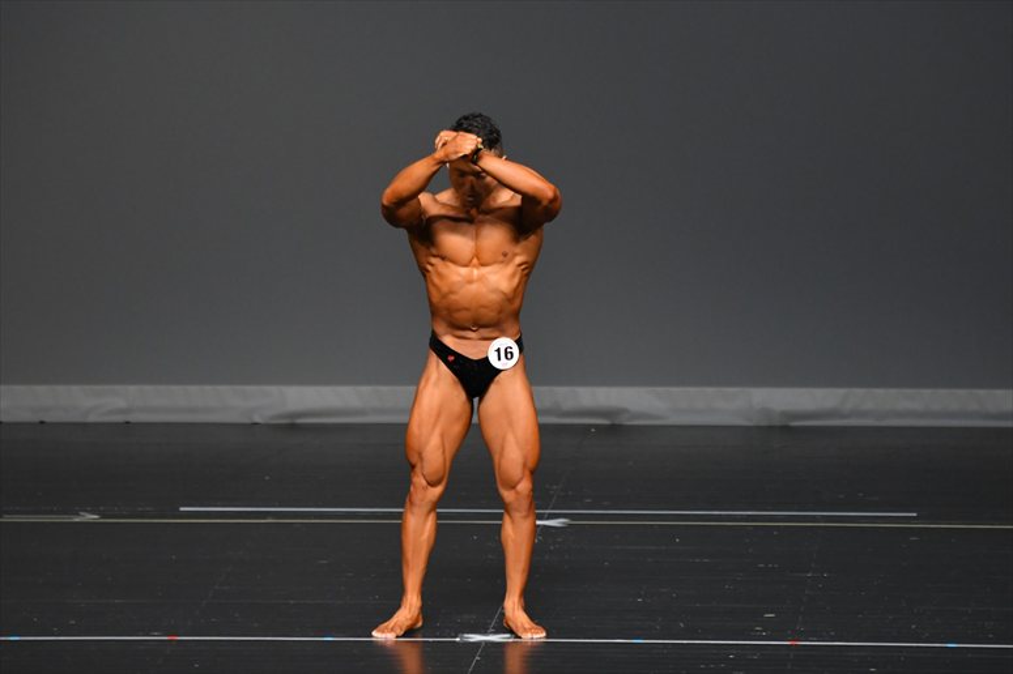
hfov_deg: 6.5
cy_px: 337
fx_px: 8860
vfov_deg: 4.4
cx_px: 506
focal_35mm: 315
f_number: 5.6
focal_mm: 210
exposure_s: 1/400
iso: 2500
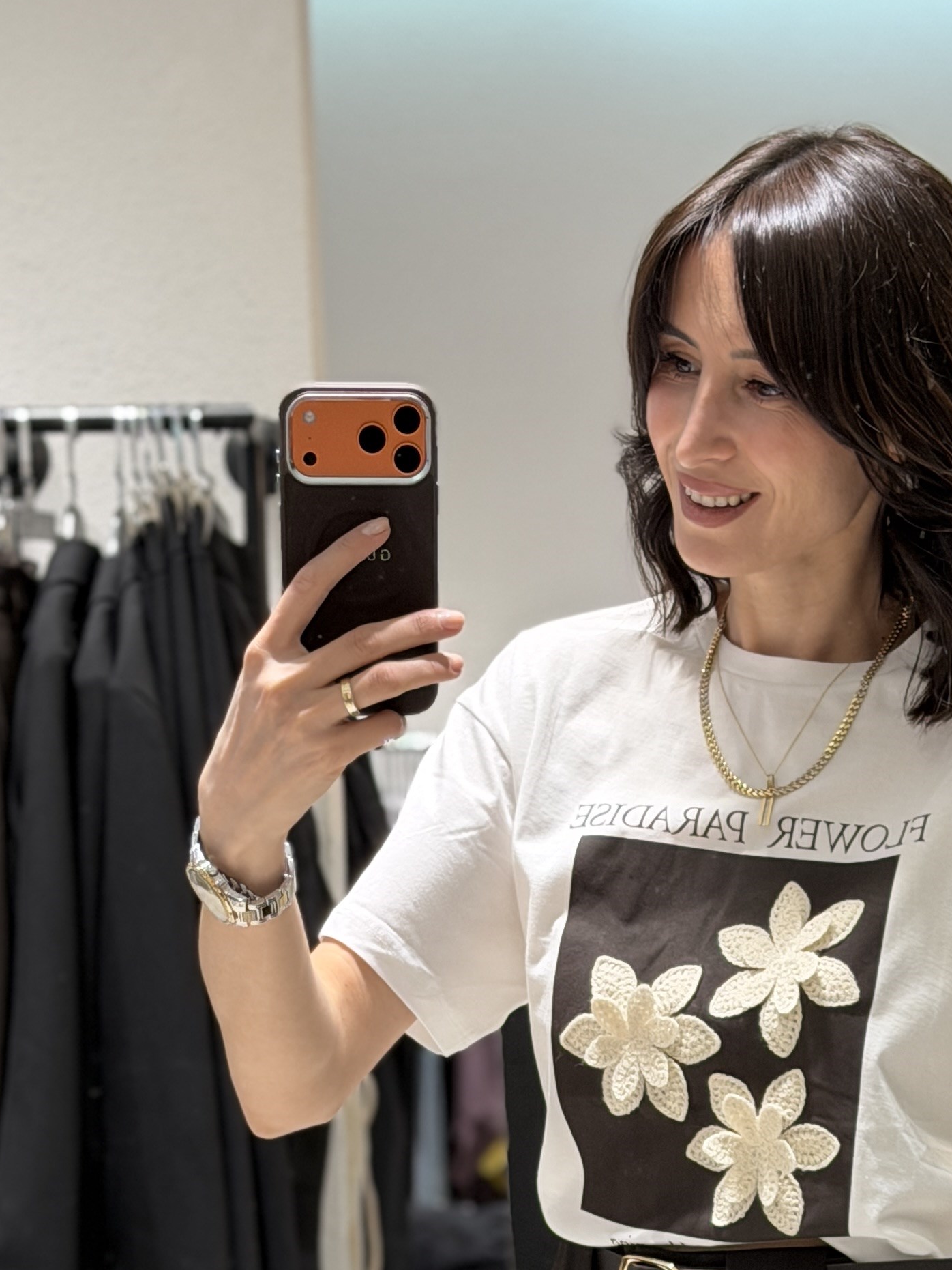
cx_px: 611
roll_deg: +0.6
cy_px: 1163
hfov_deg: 14.2
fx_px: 3813
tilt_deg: -18.5
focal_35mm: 104
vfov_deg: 18.6
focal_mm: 6.76
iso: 50
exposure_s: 1/50
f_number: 1.78
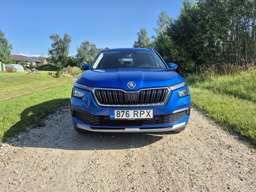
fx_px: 170
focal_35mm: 23
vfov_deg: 58.9
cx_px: 128
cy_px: 96
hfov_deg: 73.9
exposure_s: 1/1002
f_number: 1.8
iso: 25
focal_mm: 5.4
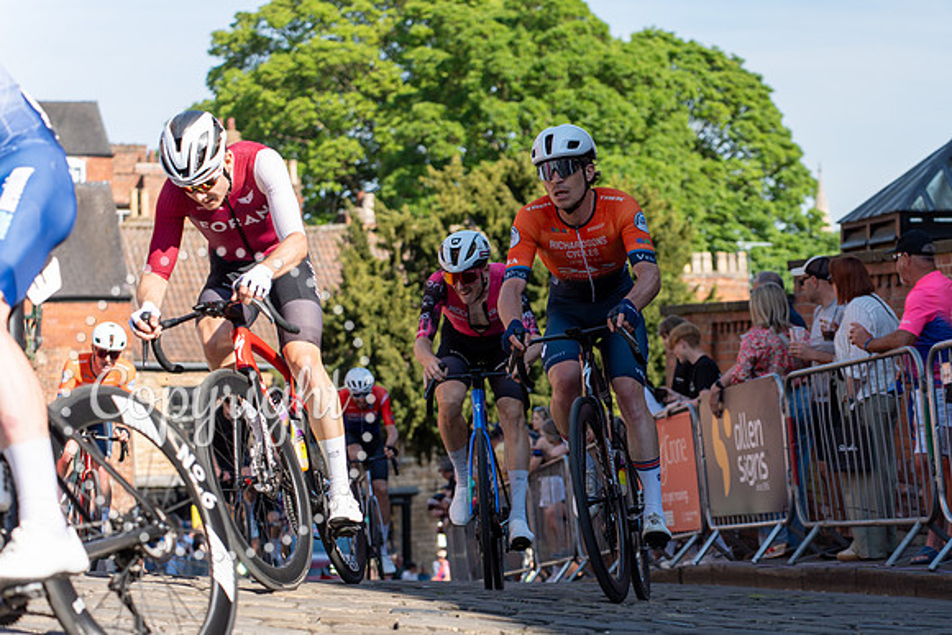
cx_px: 601
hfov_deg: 21.5
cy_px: 401
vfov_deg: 14.5
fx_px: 2503
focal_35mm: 95
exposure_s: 1/1000
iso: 100
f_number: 3.5
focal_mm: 75
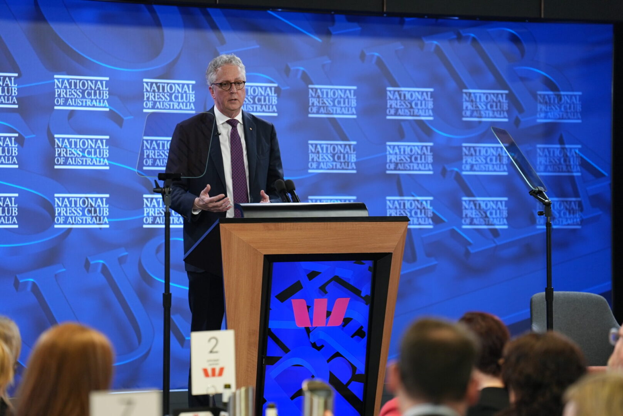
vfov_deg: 9.0
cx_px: 312
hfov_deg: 13.4
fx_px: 2649
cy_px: 208
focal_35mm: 153
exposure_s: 1/160
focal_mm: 153
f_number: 3.2
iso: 1250
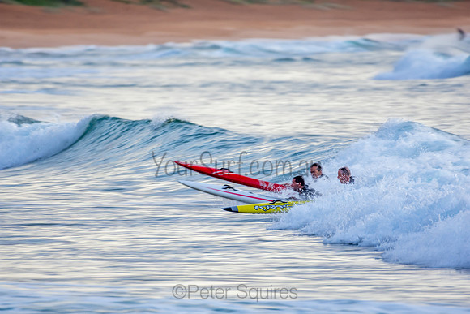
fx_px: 9793
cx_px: 235
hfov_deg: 2.7
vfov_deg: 1.8
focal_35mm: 750
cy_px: 157
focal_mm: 500
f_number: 5.6
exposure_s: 1/50
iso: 140
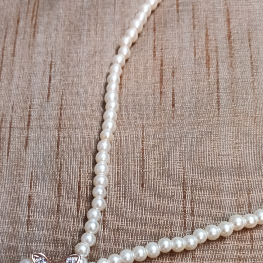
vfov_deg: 38.4
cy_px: 214
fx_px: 361
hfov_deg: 39.9
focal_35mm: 42
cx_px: 109
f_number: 1.8
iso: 1308
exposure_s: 1/25
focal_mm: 4.26
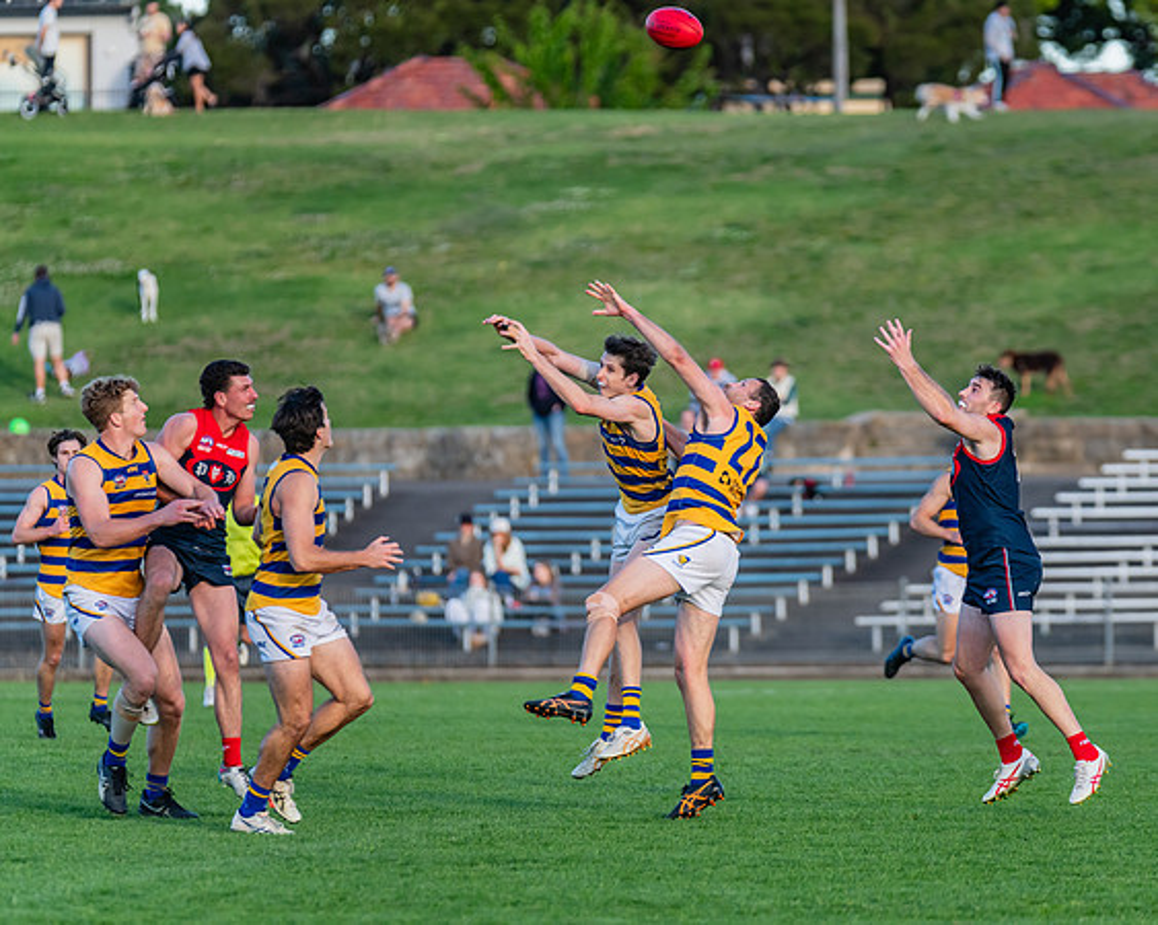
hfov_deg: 5.9
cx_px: 695
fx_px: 11189
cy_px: 462
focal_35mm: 327
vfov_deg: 4.7
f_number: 4
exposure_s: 1/1250
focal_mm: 290
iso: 800
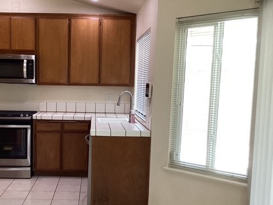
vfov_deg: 30.9
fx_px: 371
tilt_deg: -8.9
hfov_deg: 39.9
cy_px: 120
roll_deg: -0.3
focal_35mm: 47
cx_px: 91
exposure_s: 1/60
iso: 125
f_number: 2.4
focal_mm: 3.3
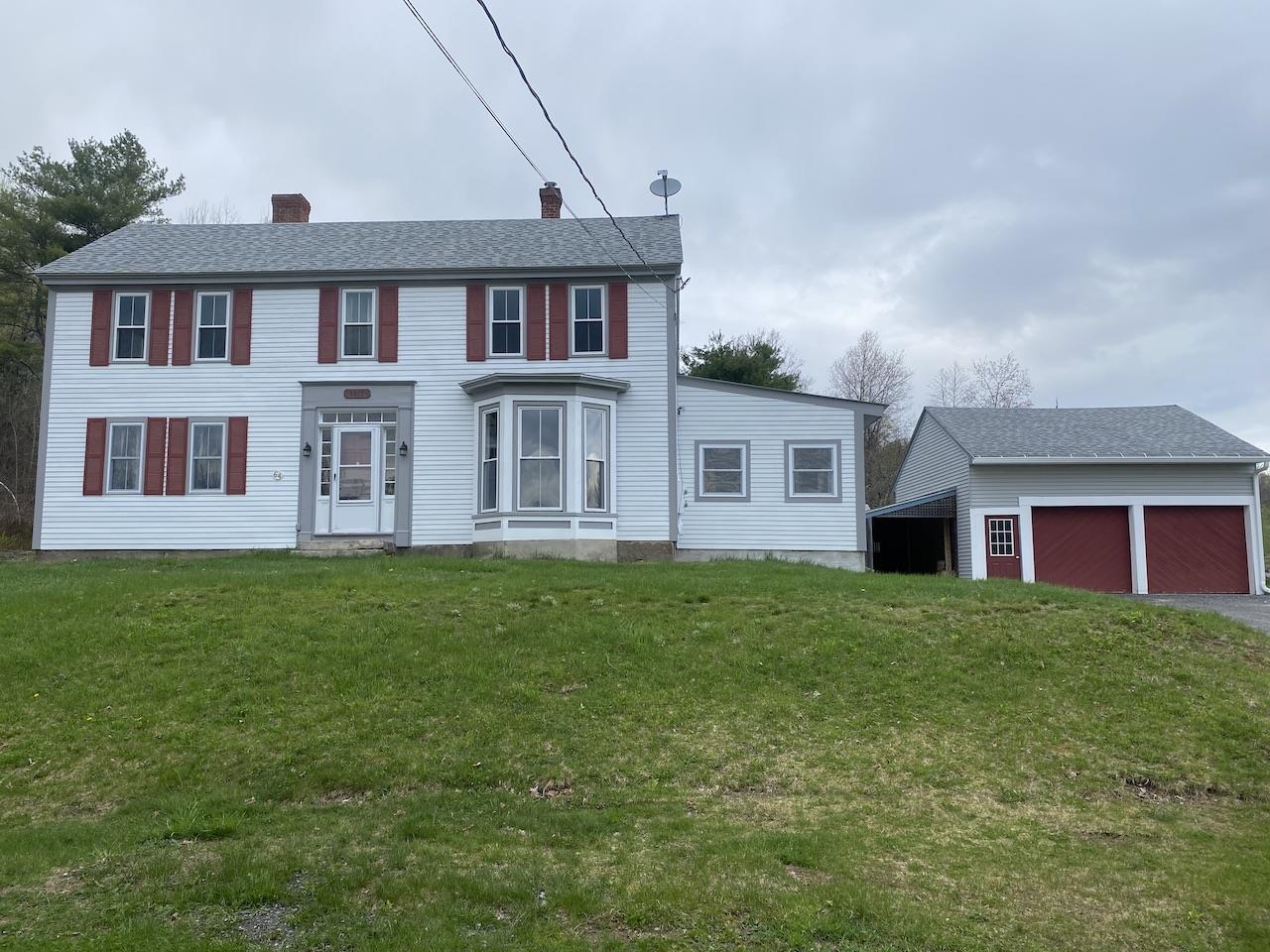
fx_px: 954
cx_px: 635
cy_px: 476
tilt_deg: +5.5
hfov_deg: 67.3
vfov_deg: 53.1
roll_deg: -0.2
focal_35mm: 26
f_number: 1.8
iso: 32
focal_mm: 4.25
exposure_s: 1/728
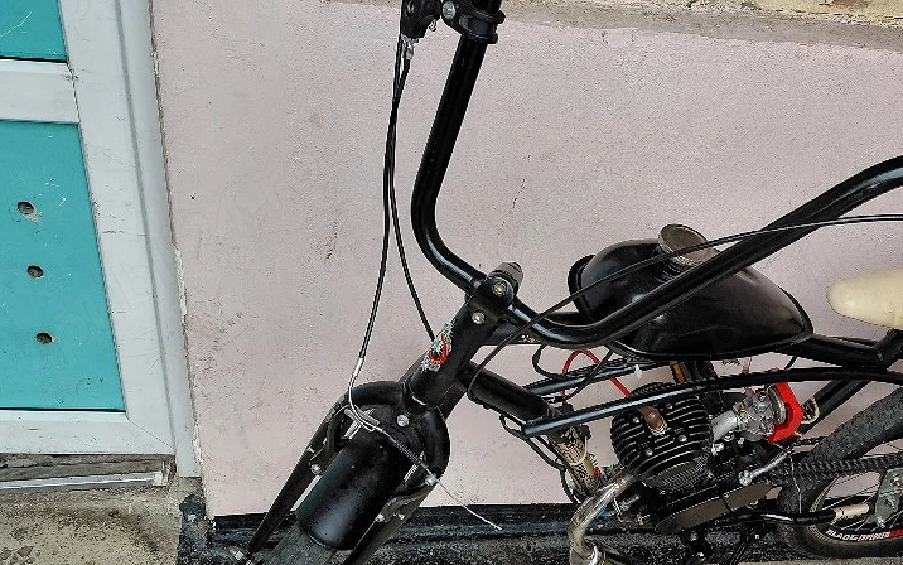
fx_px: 911
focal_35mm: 37
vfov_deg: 34.4
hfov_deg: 51.8
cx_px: 594
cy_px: 262
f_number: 1.8
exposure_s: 1/130
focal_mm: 4.69
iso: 50
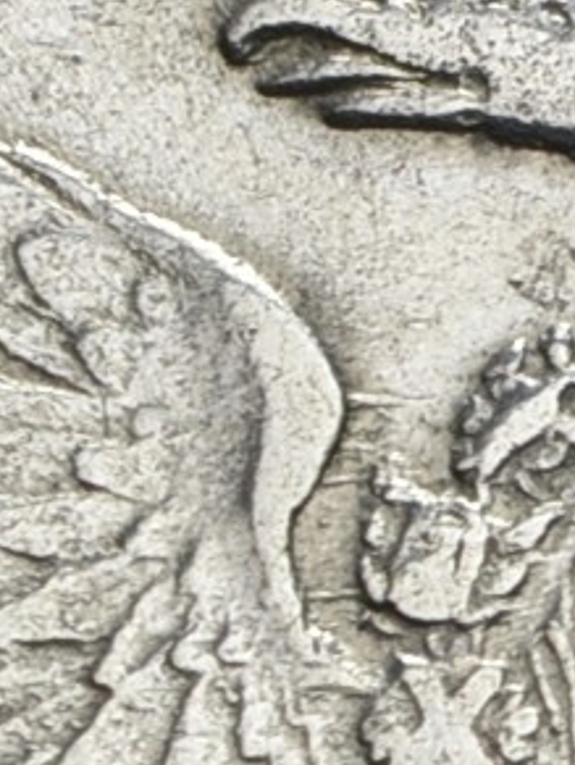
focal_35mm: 633
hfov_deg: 2.3
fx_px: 13989
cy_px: 873
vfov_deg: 3.1
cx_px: 2426
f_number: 14
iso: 400
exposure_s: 1/250
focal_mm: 52
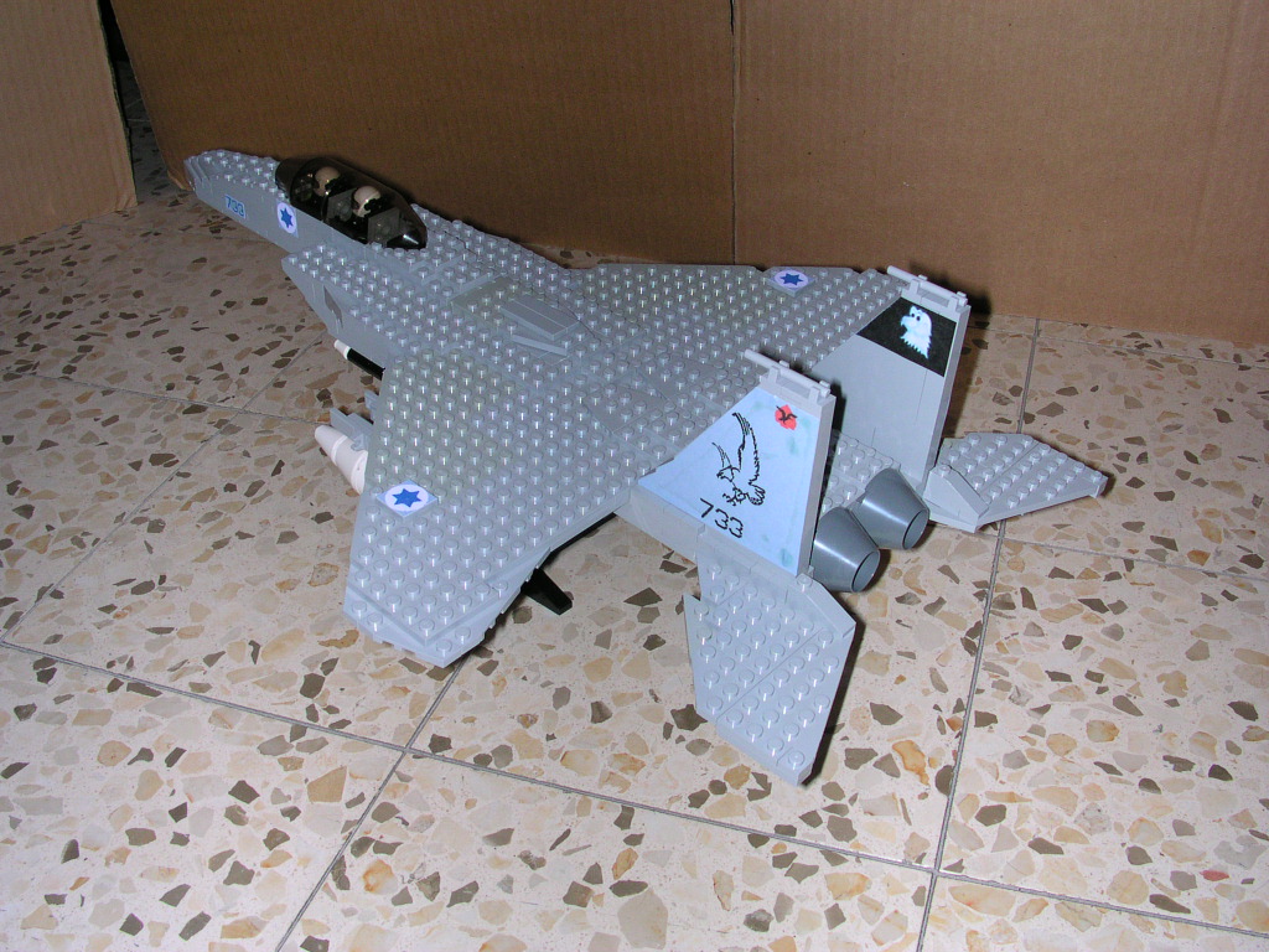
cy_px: 476
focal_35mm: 37
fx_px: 1356
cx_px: 634
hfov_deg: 50.1
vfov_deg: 38.7
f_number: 4.5
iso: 100
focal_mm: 5.6
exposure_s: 1/60
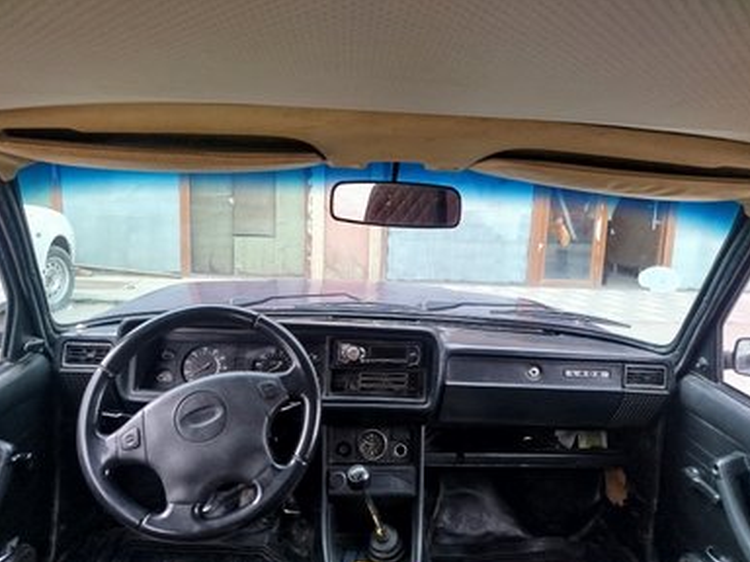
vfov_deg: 54.9
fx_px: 542
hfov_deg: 69.4
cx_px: 373
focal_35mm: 25
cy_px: 291
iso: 64
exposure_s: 1/100
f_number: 1.7
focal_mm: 5.31
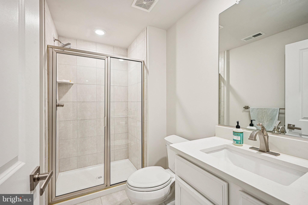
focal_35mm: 16
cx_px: 154
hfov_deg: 96.7
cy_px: 102
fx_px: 137
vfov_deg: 73.7
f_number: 8
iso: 400
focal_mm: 16
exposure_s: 1/25
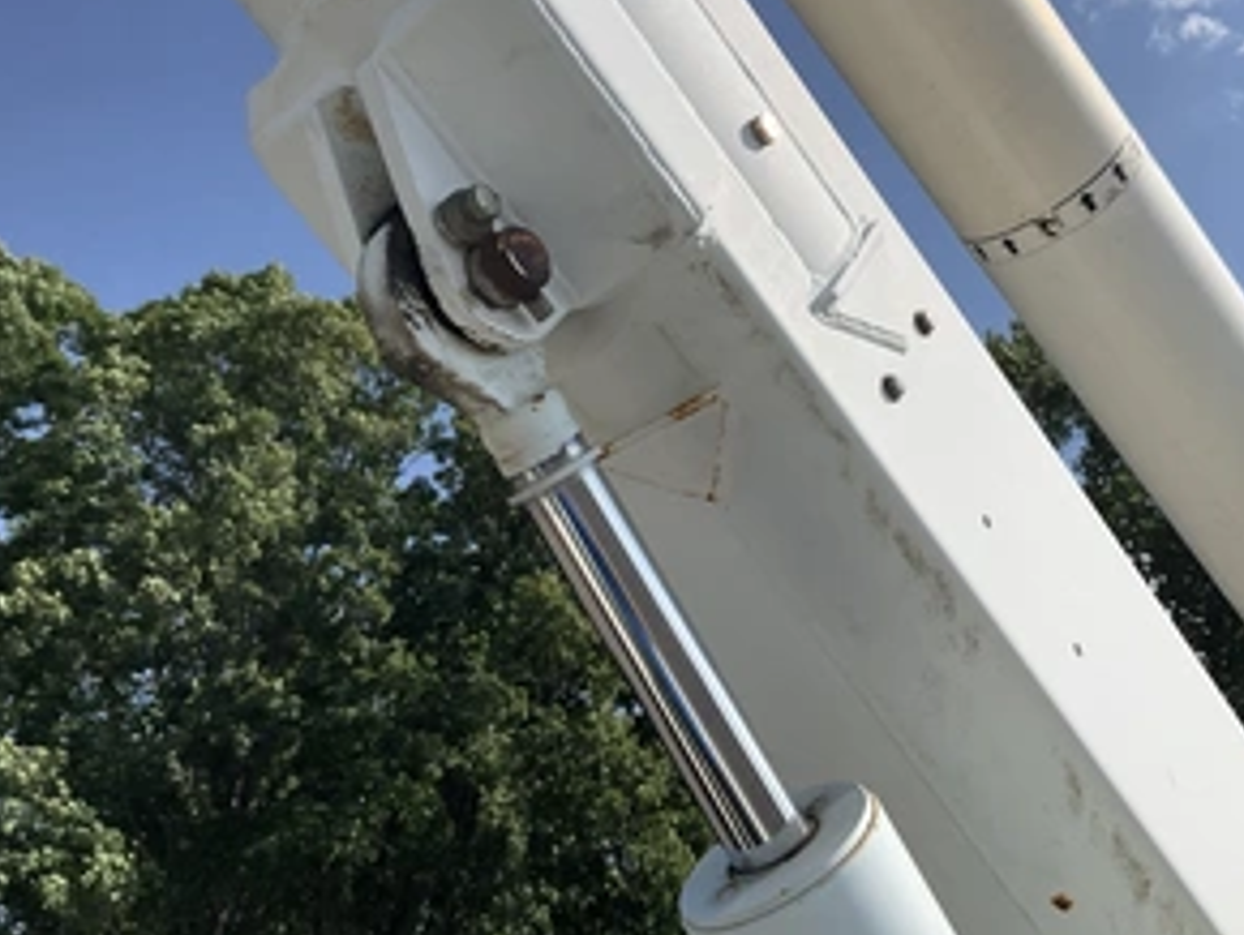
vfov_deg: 35.9
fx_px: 1439
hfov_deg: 46.6
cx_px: 716
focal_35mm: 40
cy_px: 377
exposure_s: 1/3322
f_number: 1.8
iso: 25
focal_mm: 3
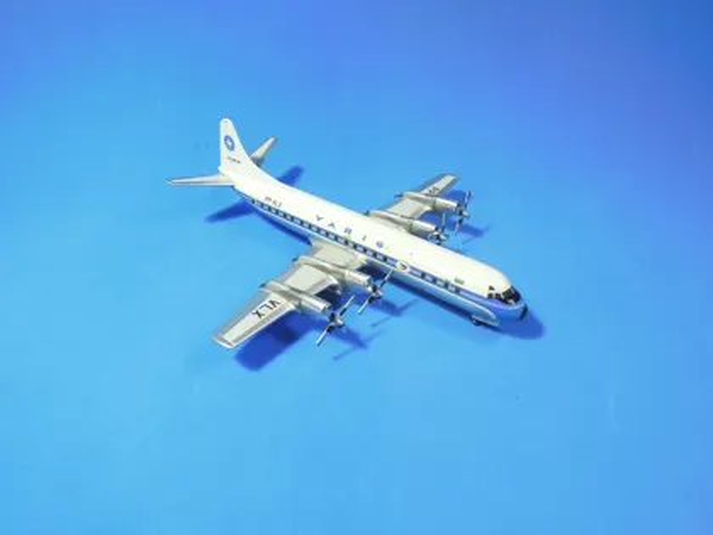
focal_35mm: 24
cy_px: 268
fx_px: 494
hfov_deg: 71.6
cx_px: 356
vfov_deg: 56.8
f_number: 2.8
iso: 160
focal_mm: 4.3
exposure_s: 1/80
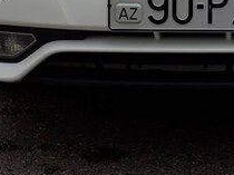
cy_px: -42
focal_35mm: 85
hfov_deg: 22.2
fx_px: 574
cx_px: 230
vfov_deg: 16.5
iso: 40
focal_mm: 3.6
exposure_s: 1/217
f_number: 1.9
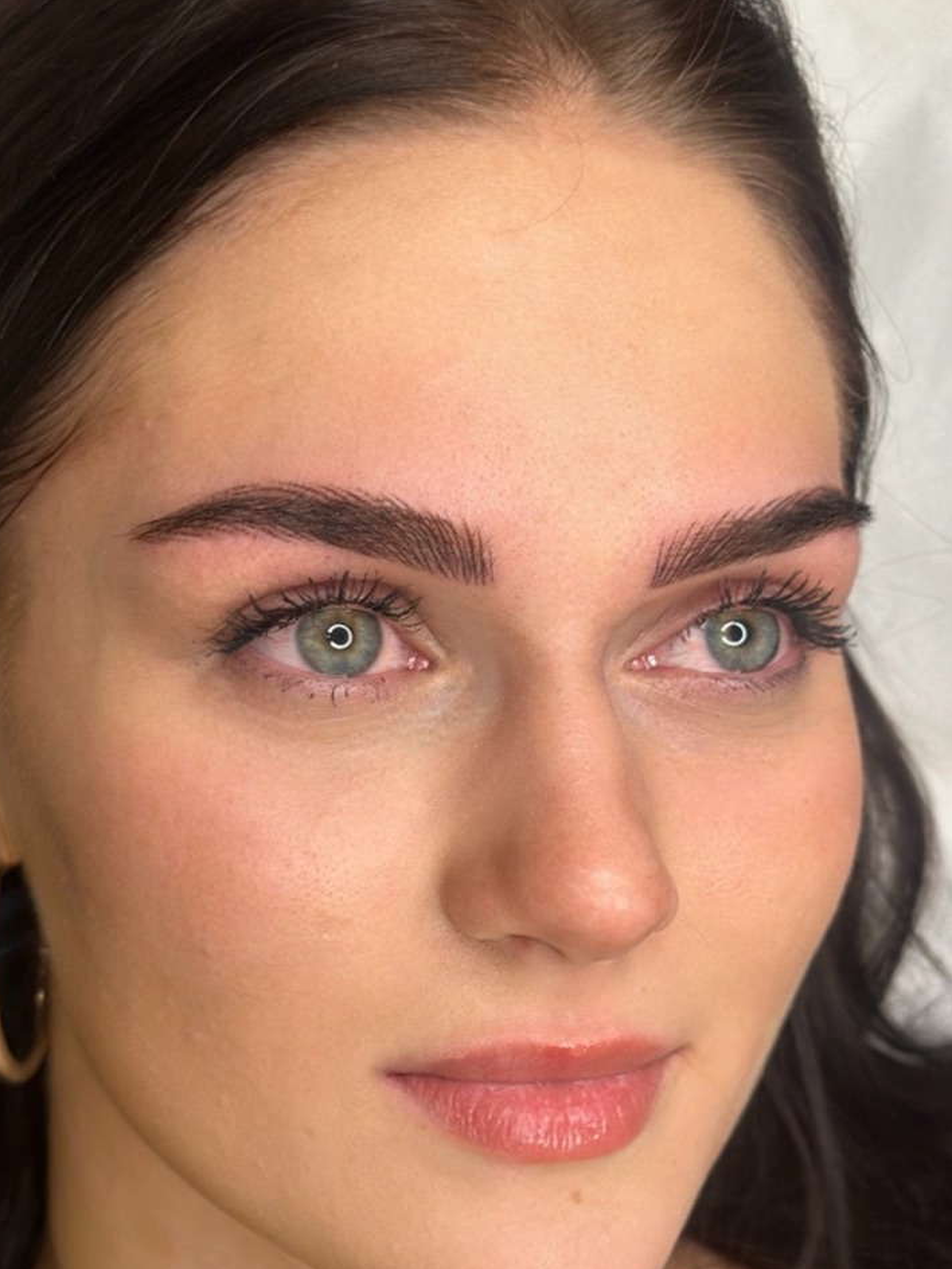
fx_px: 2237
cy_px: 737
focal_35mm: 61
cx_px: 378
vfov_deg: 31.6
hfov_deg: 24.0
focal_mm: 6.86
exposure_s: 1/50
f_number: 1.78
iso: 125
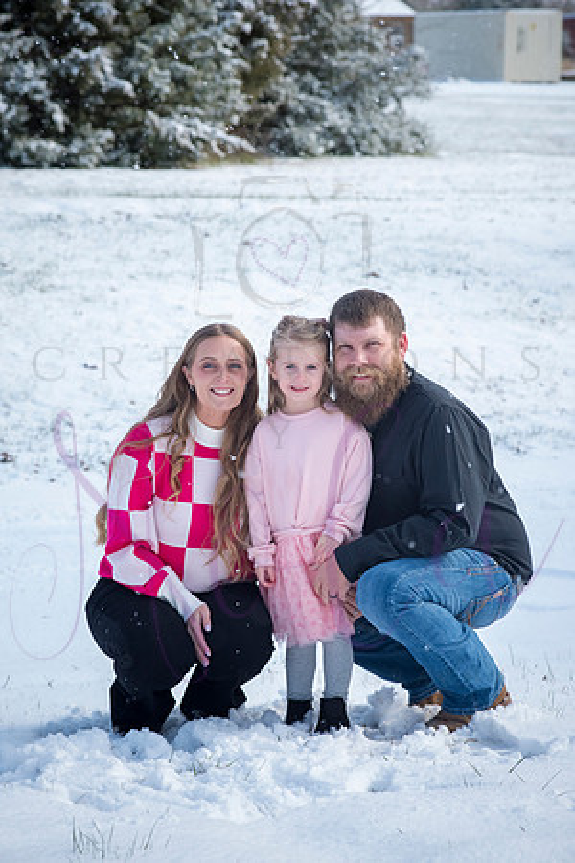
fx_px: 3234
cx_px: 288
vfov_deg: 15.2
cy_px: 432
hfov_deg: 10.2
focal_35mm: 135
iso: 640
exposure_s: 1/800
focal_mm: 135
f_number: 9
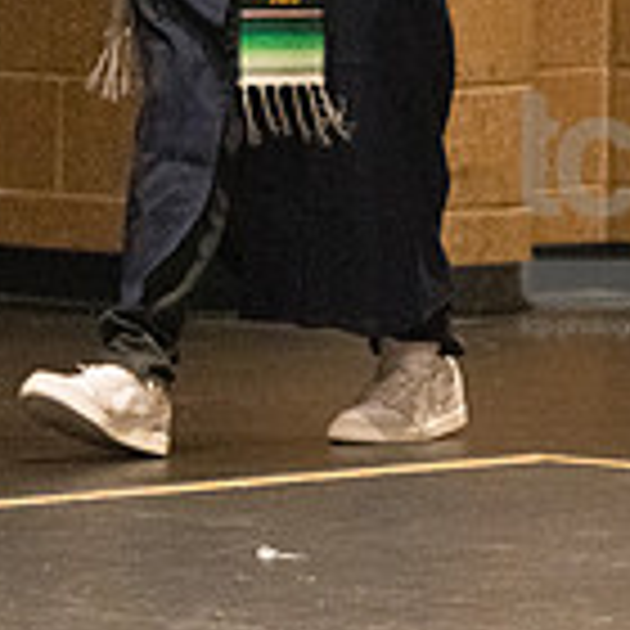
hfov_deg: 2.5
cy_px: -274
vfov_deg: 2.5
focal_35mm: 714
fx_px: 14702
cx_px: 133
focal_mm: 175
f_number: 4.5
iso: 8000
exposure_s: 1/250
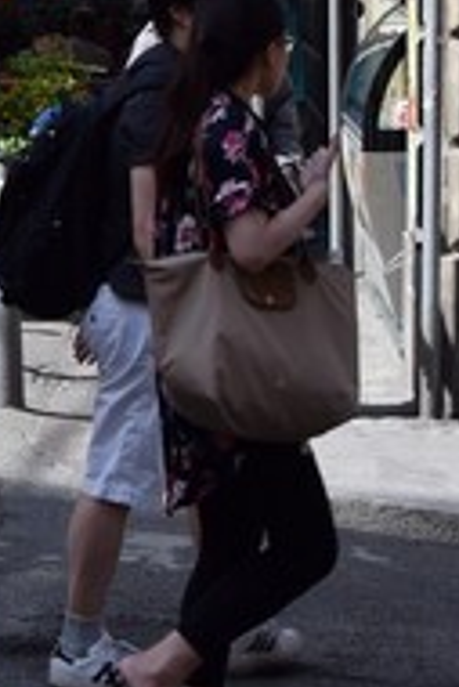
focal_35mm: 139
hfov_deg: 9.2
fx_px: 2653
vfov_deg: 14.3
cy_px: -148
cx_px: -479
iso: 200
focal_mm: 22
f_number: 9
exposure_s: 1/320
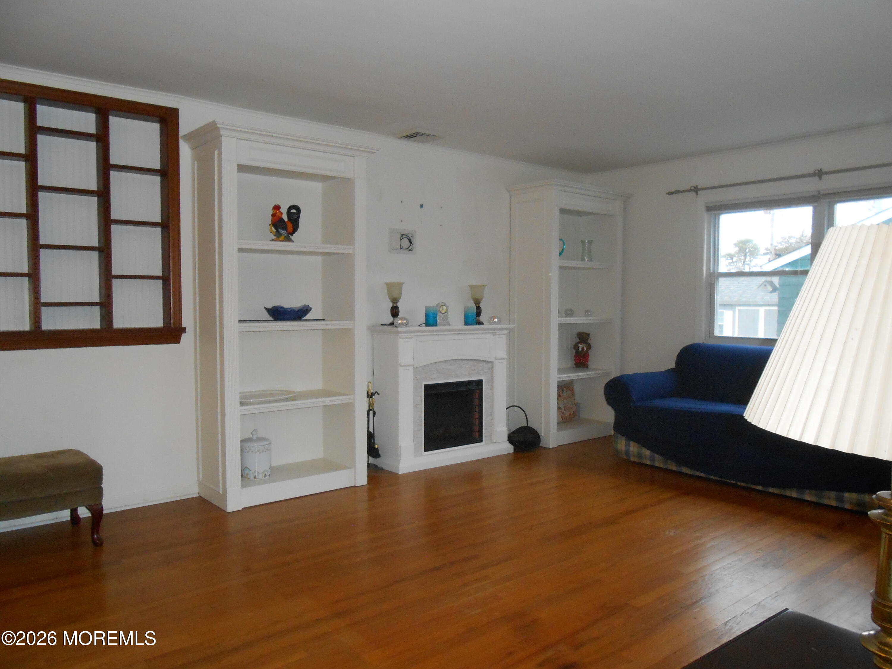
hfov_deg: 67.3
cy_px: 334
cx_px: 446
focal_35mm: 26
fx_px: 670
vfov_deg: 53.1
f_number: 3.5
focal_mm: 4.6
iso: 320
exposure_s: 1/25
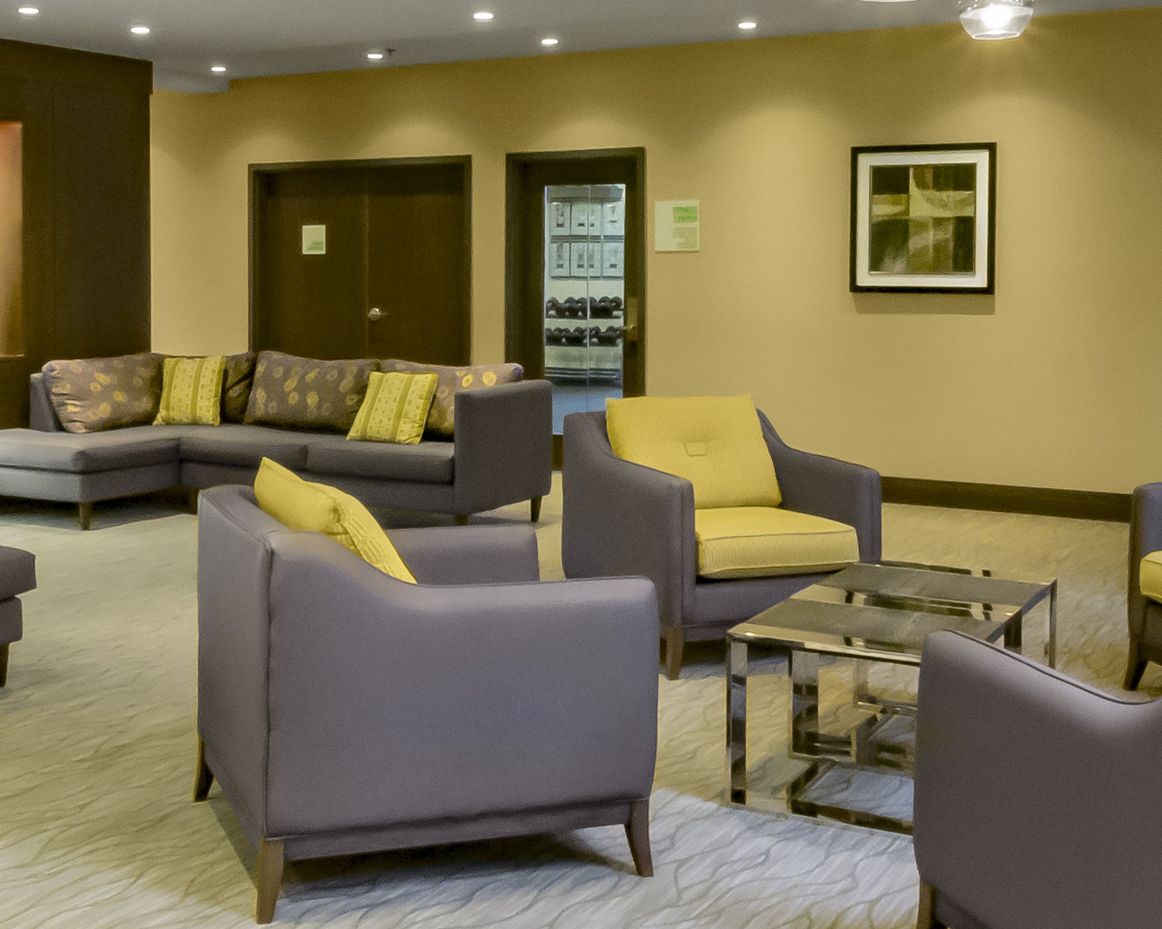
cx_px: 375
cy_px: 420
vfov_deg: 34.1
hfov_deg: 41.4
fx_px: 1513
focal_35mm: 44
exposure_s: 1/2
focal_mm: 9
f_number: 20
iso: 1600
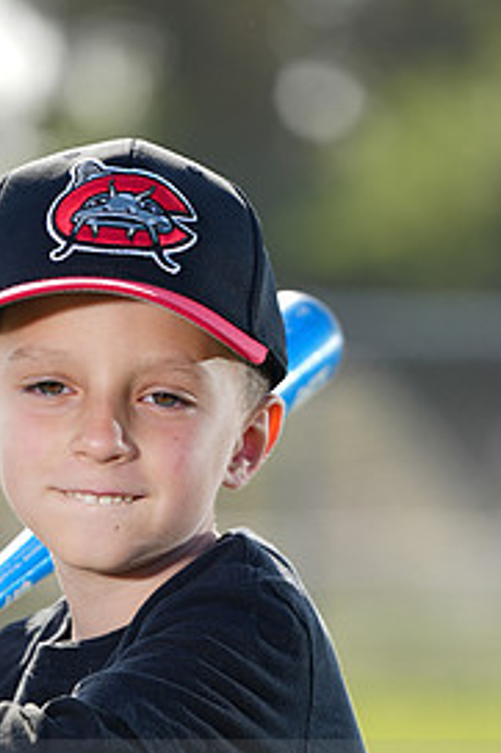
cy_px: 778
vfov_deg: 4.8
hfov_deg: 3.2
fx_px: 8924
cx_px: 134
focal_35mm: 427
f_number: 4.5
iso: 64
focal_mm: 200
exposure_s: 1/250
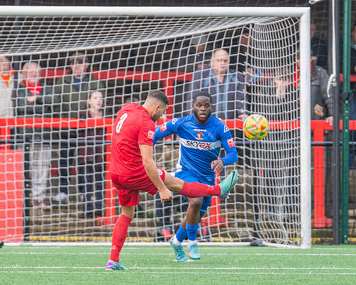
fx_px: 10265
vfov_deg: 1.6
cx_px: 195
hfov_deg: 2.0
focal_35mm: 975
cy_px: 119
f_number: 4
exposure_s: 1/1600
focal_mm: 300
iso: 1600
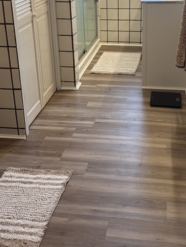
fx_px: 337
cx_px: 118
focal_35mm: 47
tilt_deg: -19.0
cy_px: 61
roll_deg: +0.0
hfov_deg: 30.8
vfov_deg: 39.3
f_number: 1.6
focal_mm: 5.96
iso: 125
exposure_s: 1/120
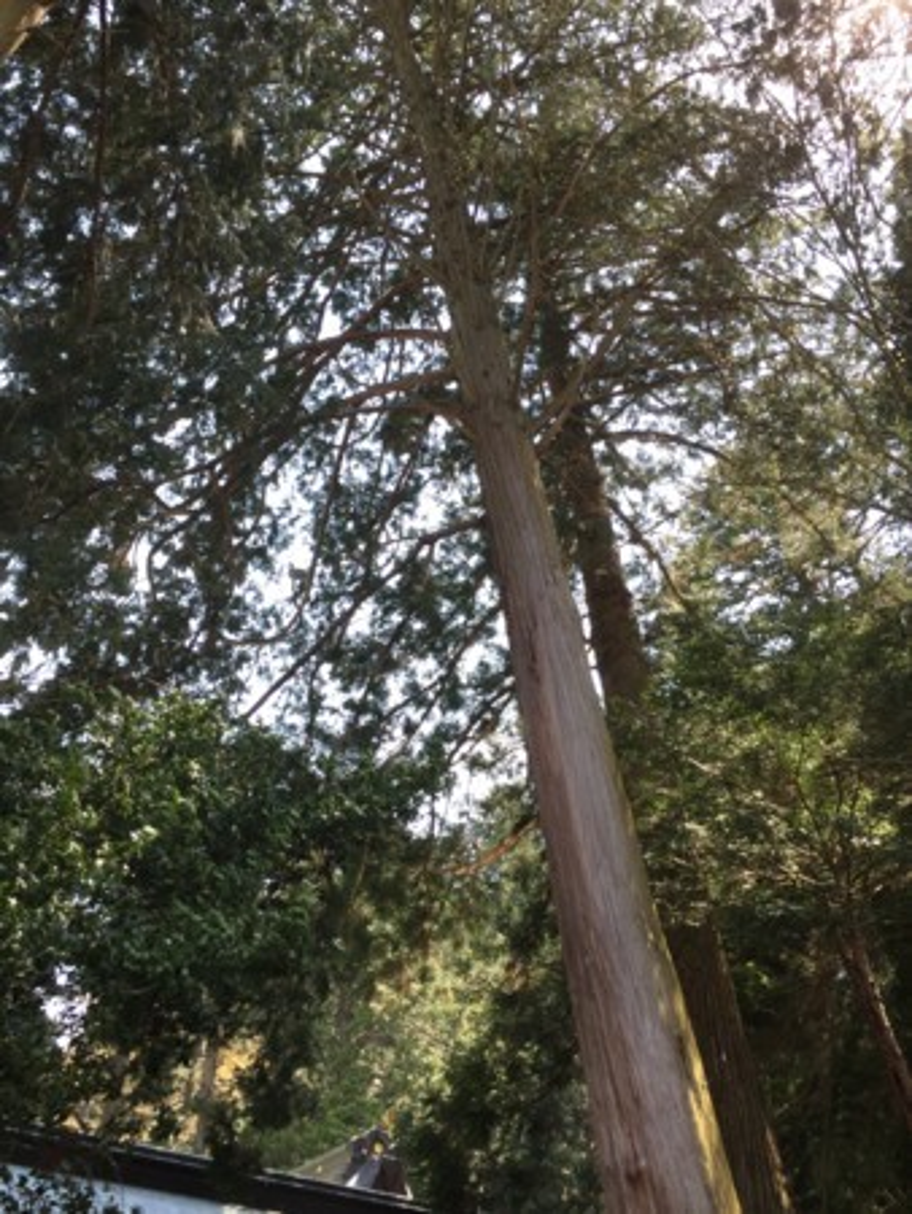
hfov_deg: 48.3
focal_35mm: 29
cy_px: 607
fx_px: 1018
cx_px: 456
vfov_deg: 61.6
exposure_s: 1/120
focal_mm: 4.15
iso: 50
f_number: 2.2
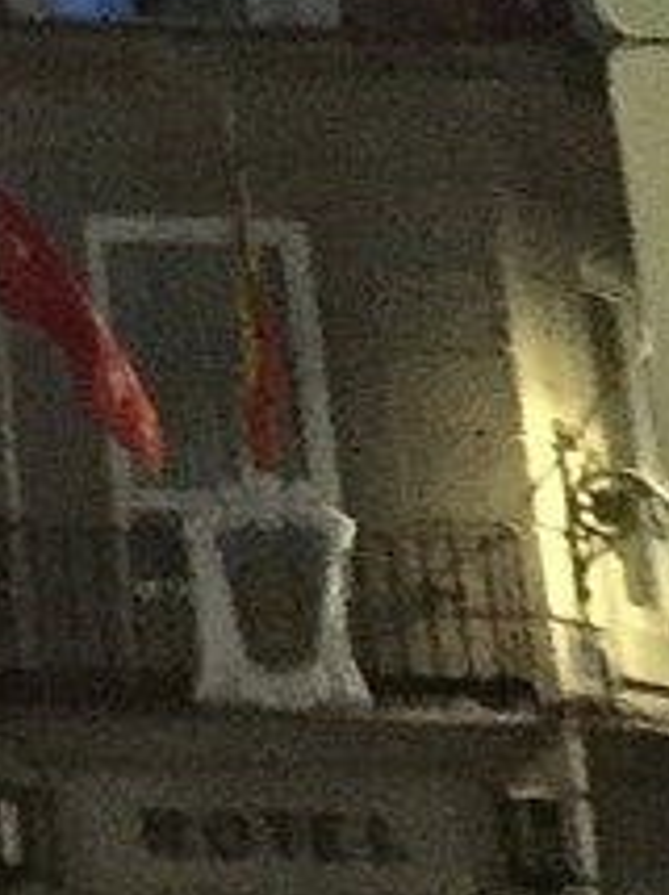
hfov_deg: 6.1
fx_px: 5603
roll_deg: -1.8
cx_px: -1681
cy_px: -1230
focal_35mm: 217
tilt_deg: +22.7
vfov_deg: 8.4
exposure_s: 1/17
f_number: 2.2
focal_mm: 4.15
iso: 400
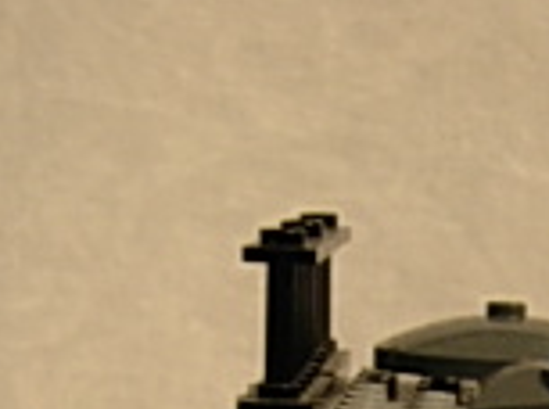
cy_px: 829
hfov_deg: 13.0
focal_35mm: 151
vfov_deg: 9.2
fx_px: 2389
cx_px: 502
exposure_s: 1/4
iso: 97
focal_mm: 7.5
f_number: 2.7
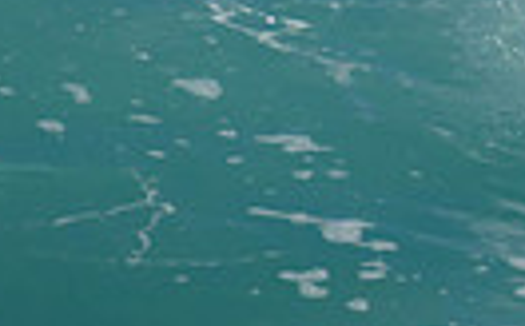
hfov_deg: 0.5
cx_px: 1461
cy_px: 95
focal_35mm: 4642
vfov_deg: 0.3
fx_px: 66305
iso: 1100
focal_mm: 800
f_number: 11
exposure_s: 1/2000
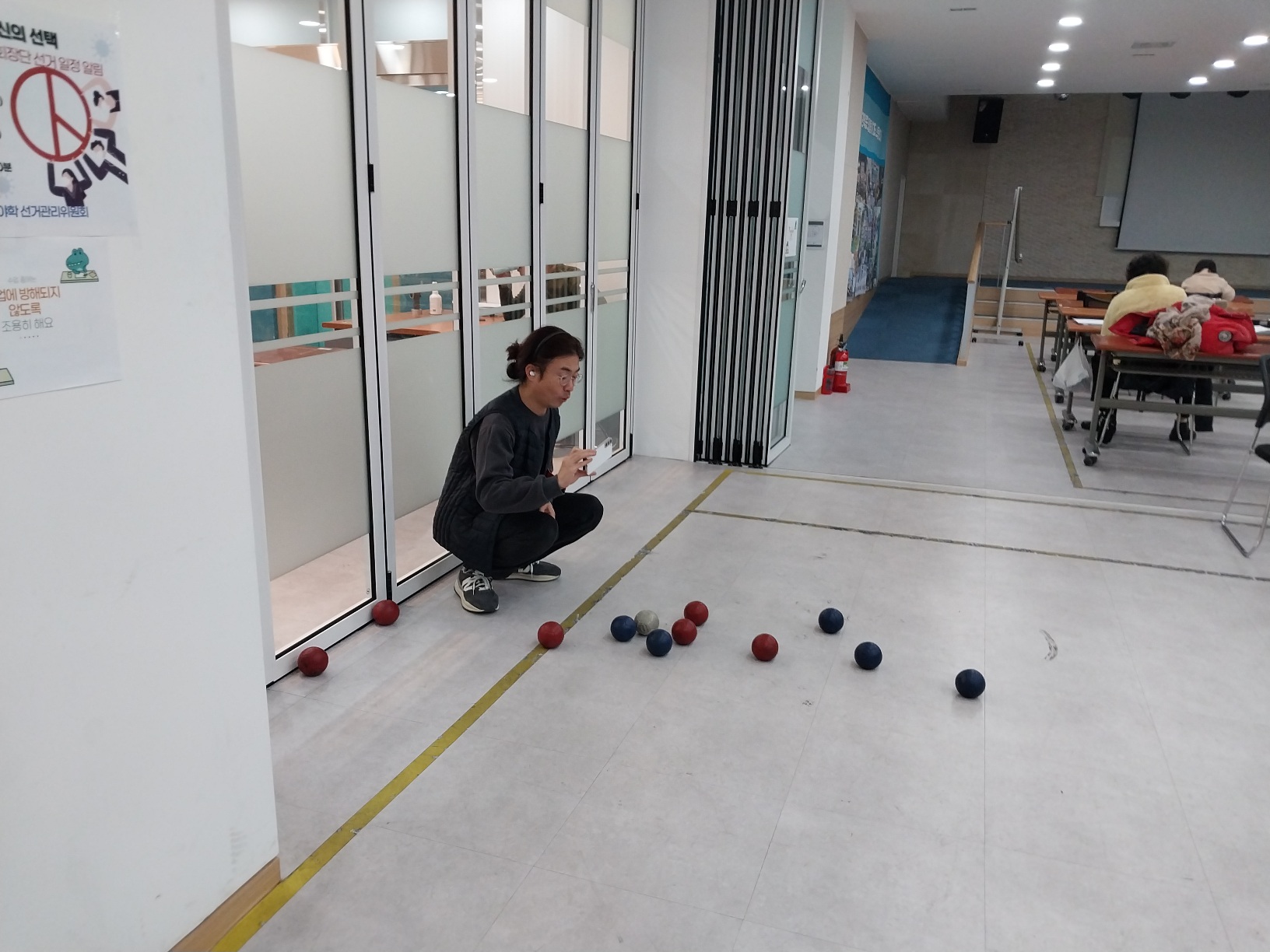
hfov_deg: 67.3
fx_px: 954
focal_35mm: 26
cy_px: 476
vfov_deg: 53.1
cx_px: 635
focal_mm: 4
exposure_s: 1/60.2
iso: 160
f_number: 1.8
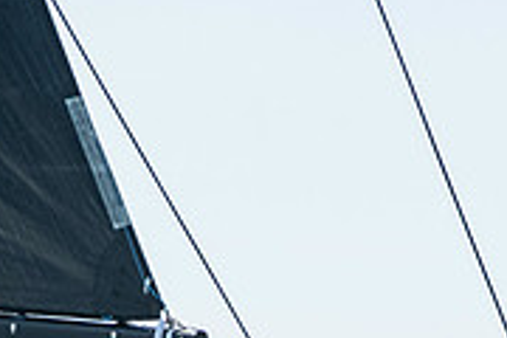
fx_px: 13589
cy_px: 506
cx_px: 301
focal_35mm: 965
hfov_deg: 2.1
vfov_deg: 1.4
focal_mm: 200
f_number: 5.6
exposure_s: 1/1250
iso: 320
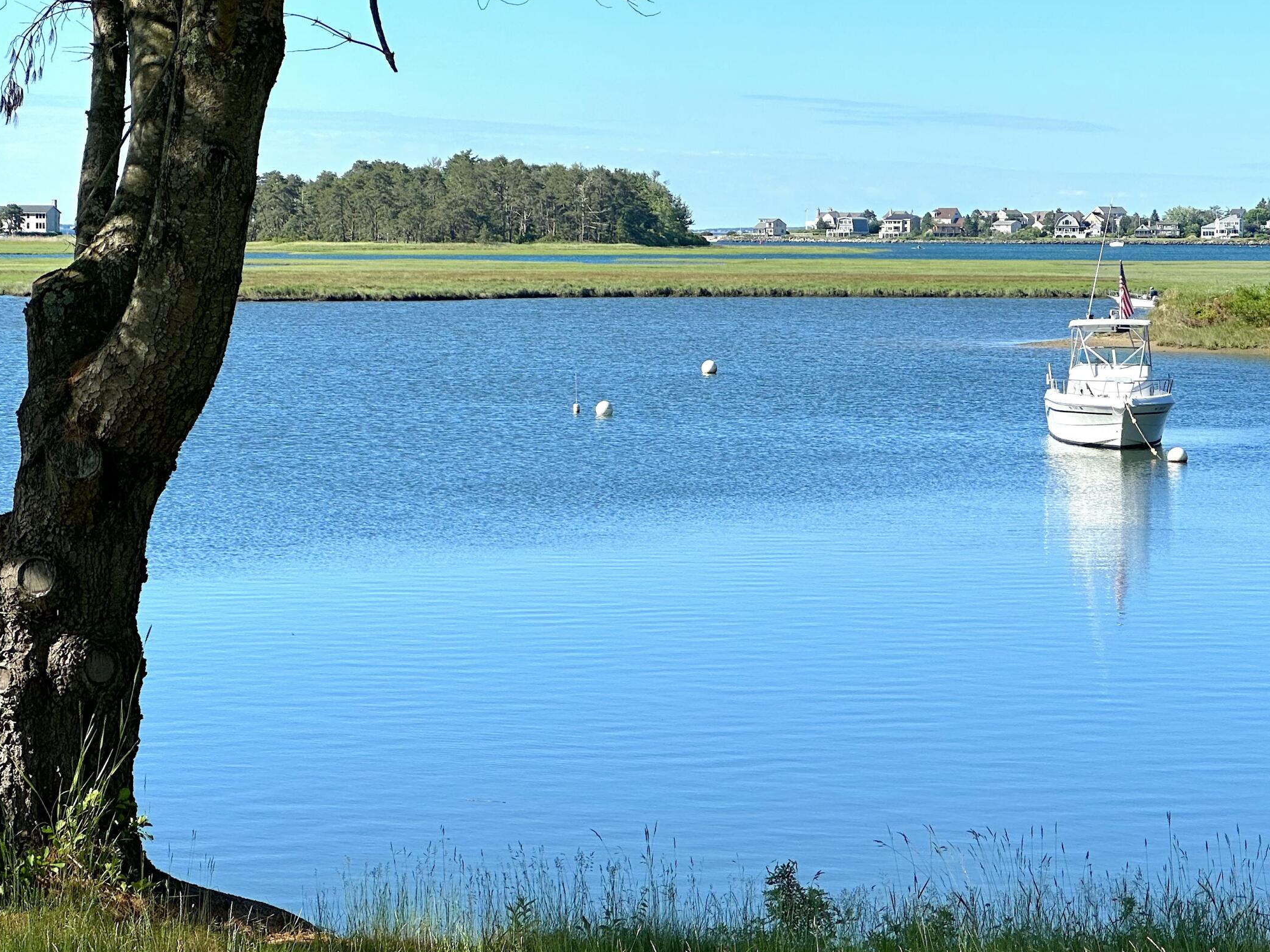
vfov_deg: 13.5
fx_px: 4036
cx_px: 657
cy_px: 368
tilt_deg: -2.1
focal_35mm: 110
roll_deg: -0.7
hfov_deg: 17.9
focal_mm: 9
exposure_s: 1/809
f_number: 2.8
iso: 32
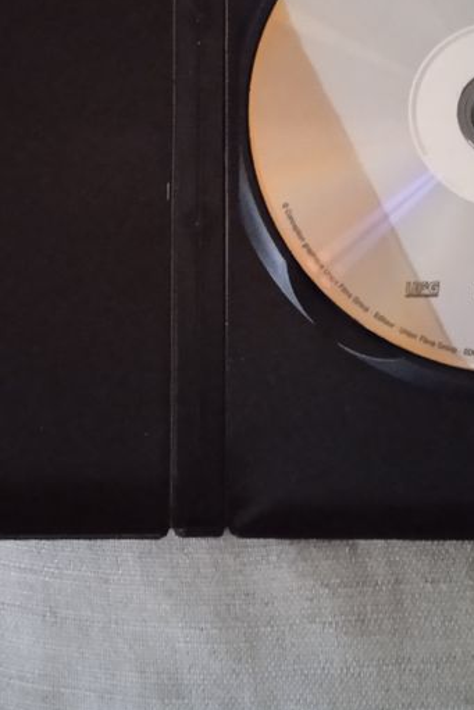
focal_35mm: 57
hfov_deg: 23.8
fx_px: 1125
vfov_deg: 34.5
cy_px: 203
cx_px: 206
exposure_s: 1/14.3
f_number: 2.2
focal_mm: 3.43
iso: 3615
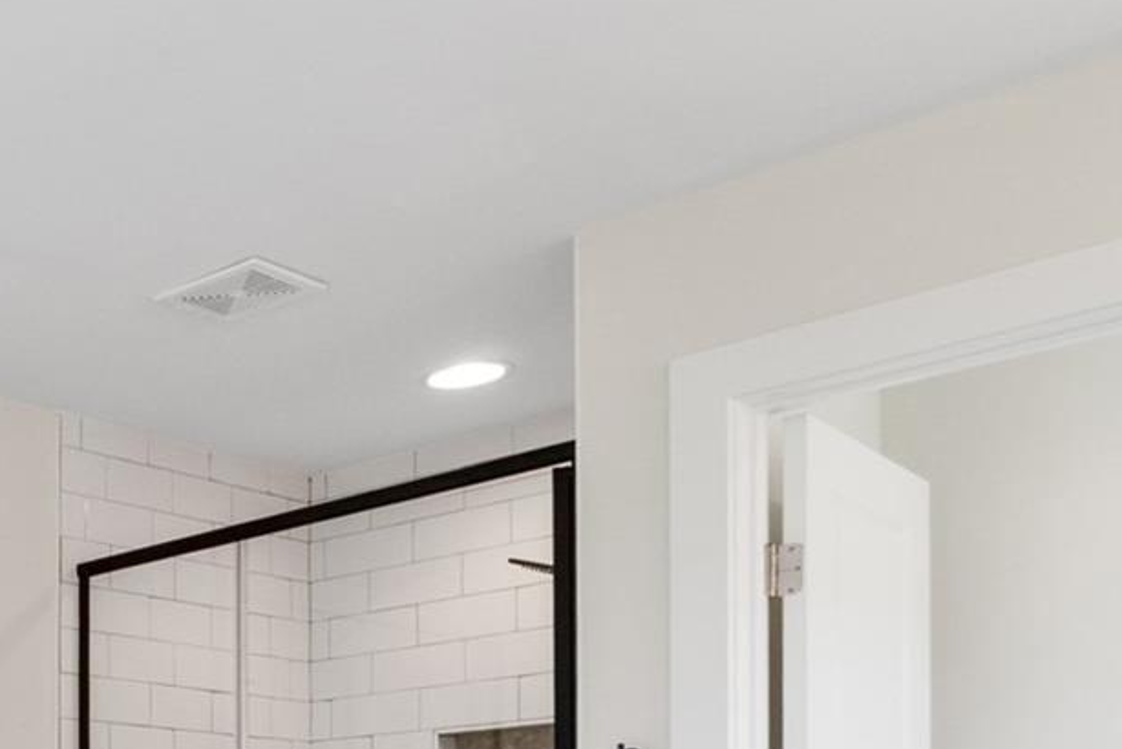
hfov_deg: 30.4
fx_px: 1559
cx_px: -369
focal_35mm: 50
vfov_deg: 23.8
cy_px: 971
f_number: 7.1
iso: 640
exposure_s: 1/30
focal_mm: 10
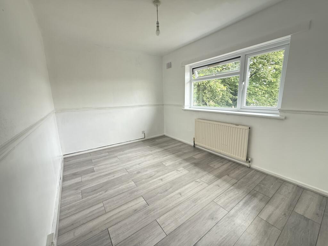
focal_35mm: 14
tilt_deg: -10.3
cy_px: 123
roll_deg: +1.6
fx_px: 133
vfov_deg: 85.7
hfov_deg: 102.1
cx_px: 164
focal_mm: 2.22
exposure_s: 1/69
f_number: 2.2
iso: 320
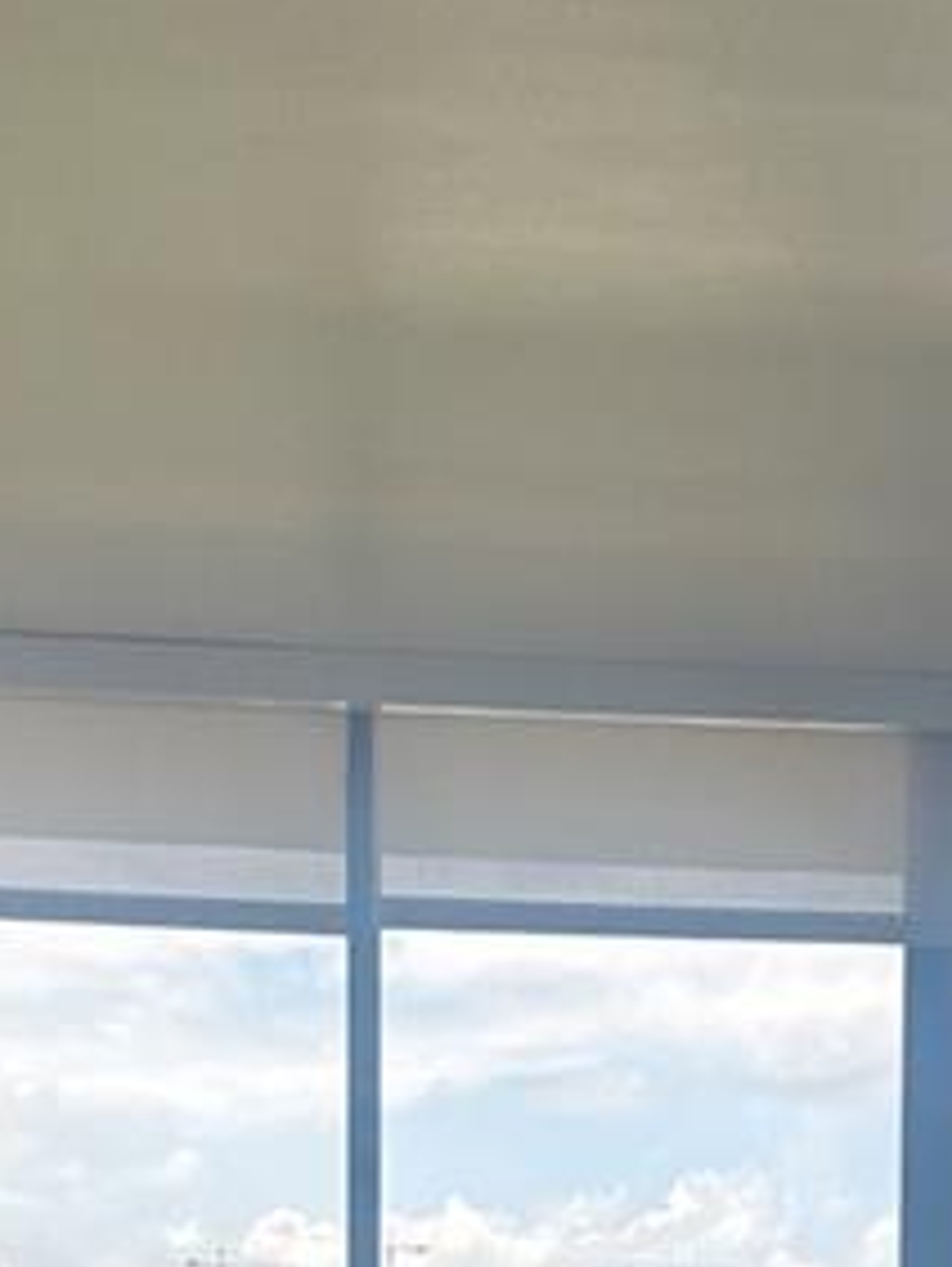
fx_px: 3735
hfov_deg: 14.3
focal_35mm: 102
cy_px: 1671
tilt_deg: -2.2
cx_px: 965
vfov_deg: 17.9
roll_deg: -2.1
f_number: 1.78
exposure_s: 1/587
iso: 80
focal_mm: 6.86
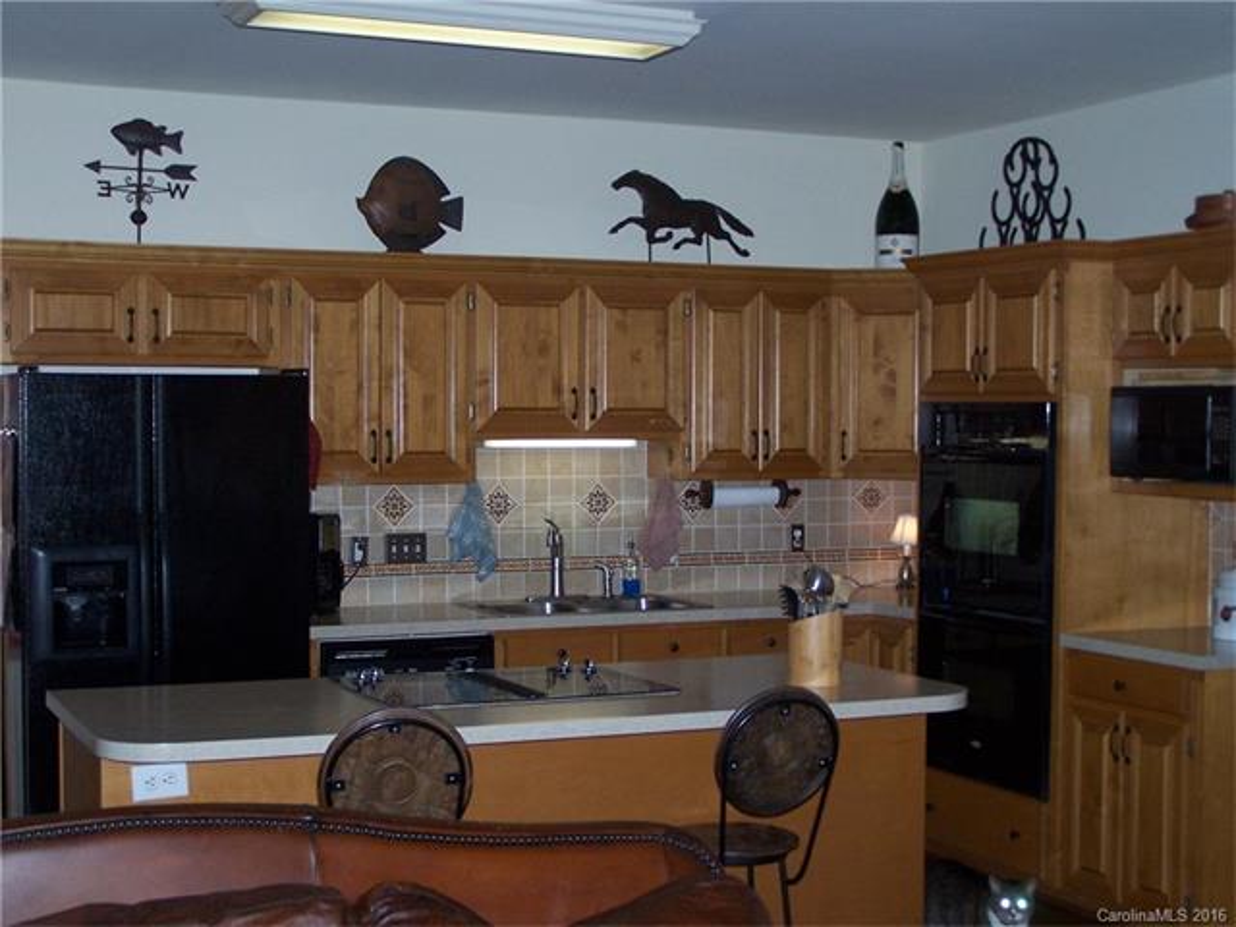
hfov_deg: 34.3
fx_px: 2000
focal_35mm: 56
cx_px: 618
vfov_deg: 26.1
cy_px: 464
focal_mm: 9.3
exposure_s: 1/60
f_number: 3.1
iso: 140
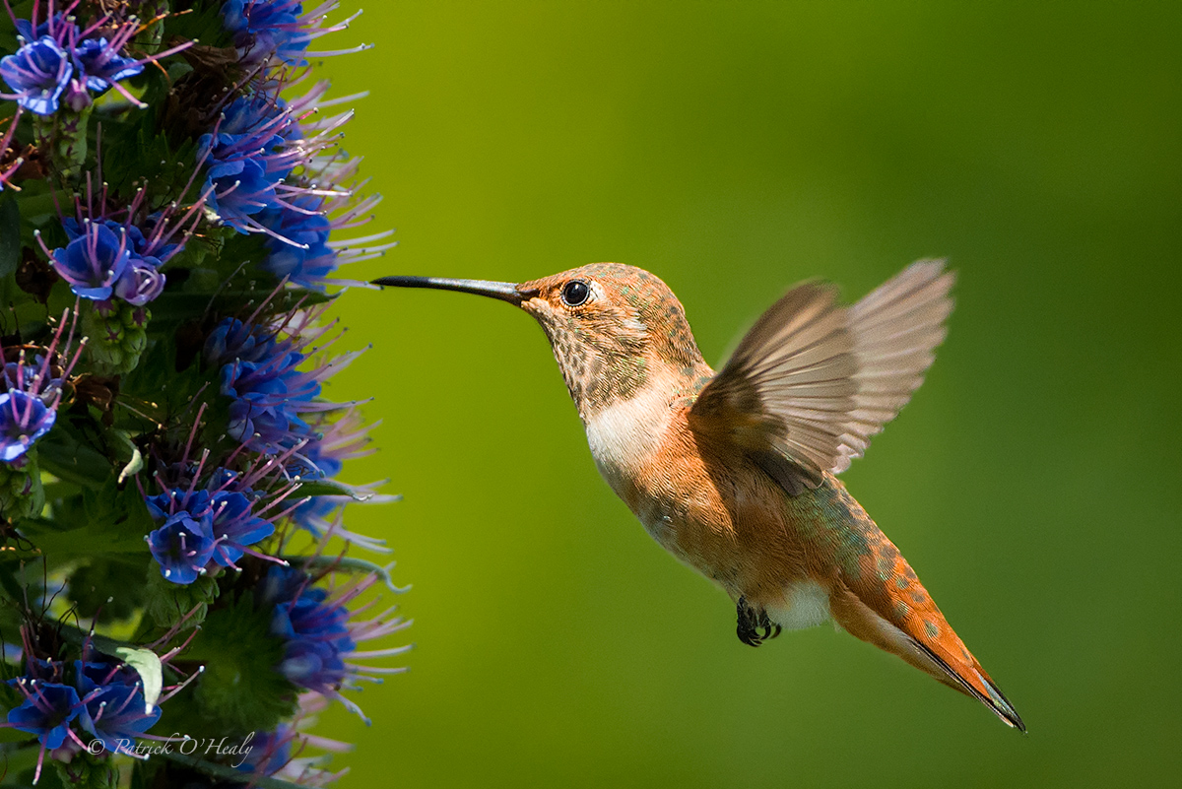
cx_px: 591
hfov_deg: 3.4
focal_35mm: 600
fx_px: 19706
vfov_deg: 2.3
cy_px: 394
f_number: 4
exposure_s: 1/6400
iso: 1600
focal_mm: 600
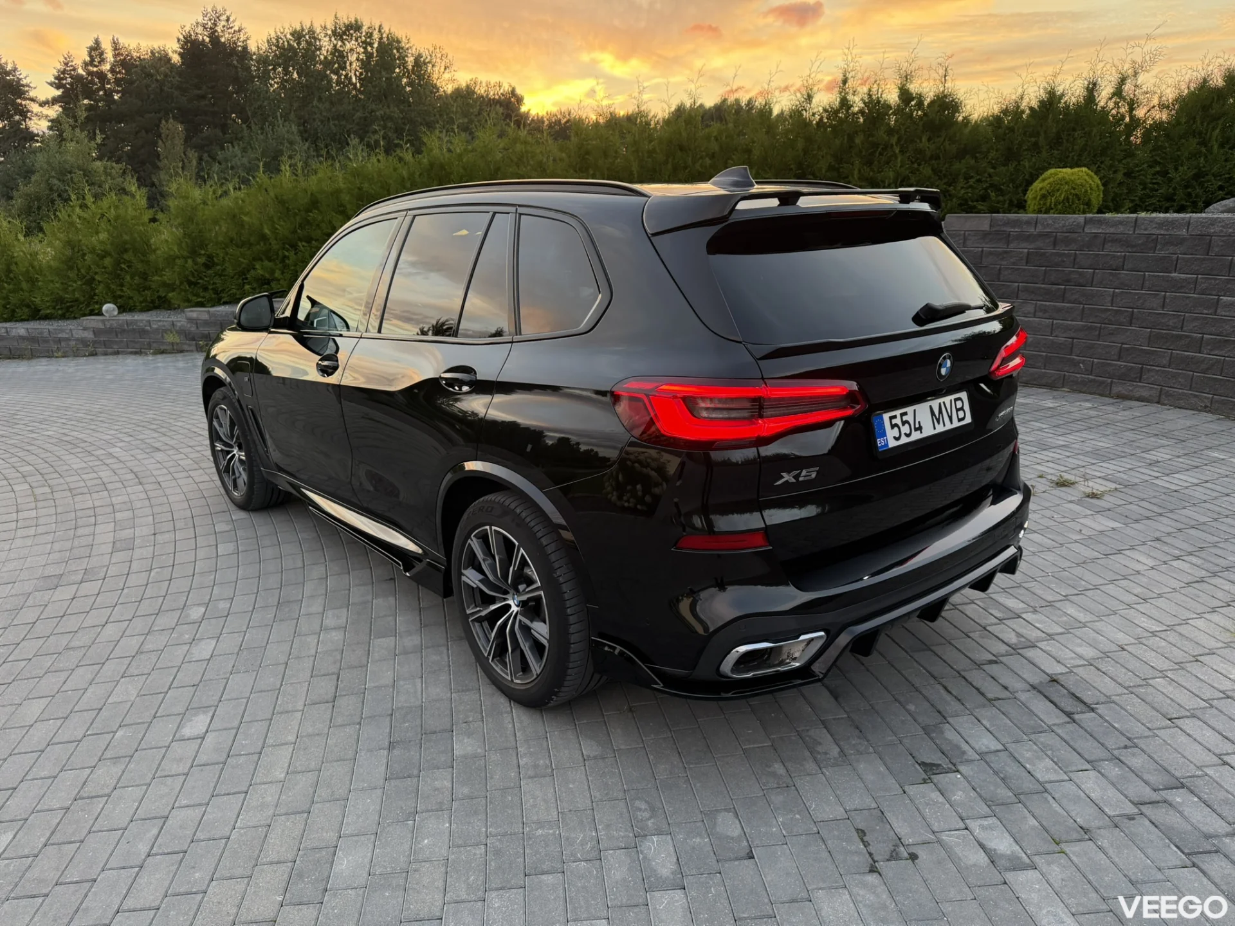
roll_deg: +1.0
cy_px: 463
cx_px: 618
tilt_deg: -16.7
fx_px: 856
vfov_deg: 56.8
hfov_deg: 71.6
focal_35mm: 24
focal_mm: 6.76
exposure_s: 1/96
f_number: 1.78
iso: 200
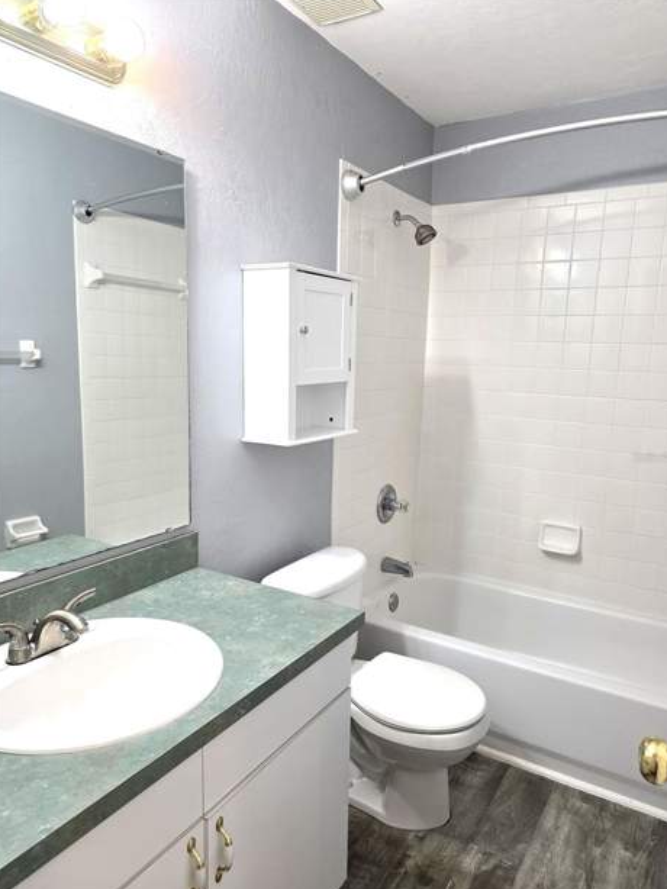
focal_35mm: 24
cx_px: 339
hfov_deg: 56.8
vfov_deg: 71.6
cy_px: 457
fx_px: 616
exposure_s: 1/120
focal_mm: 6.3
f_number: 1.7
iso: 200
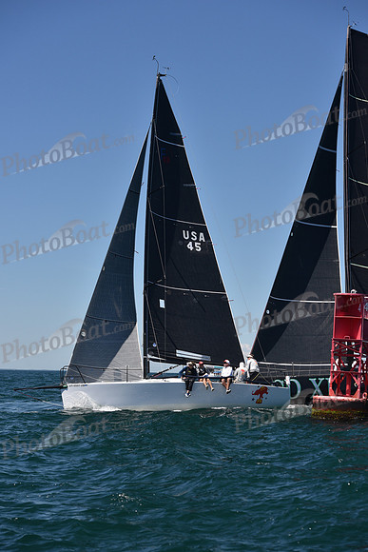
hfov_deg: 18.2
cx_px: 184
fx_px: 1149
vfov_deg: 27.0
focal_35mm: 75
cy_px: 276
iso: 250
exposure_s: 1/800
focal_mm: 75
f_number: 5.6
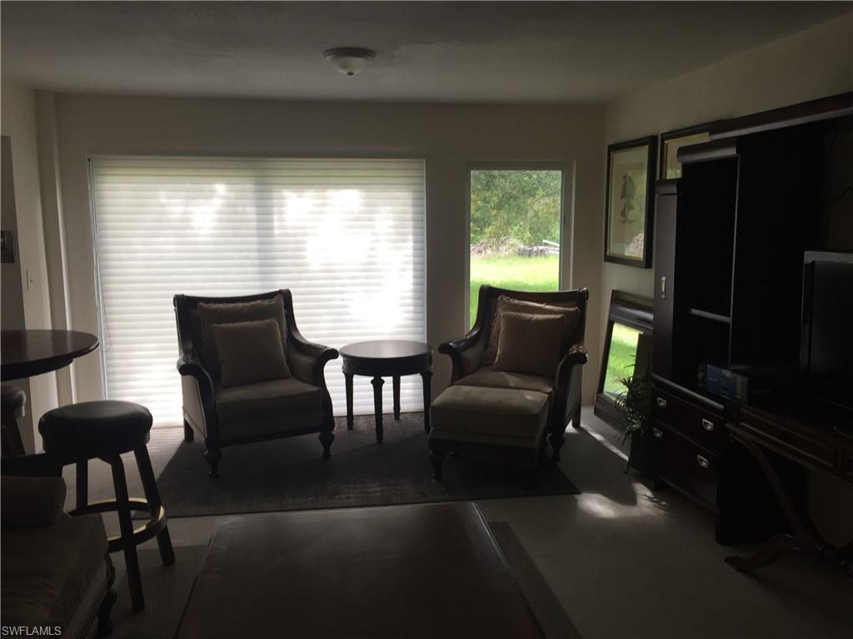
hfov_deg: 61.7
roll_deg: +0.5
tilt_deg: -5.5
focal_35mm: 29
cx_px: 426
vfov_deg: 48.2
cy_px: 320
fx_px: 715
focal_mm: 4.15
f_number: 2.2
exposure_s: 1/60
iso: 32
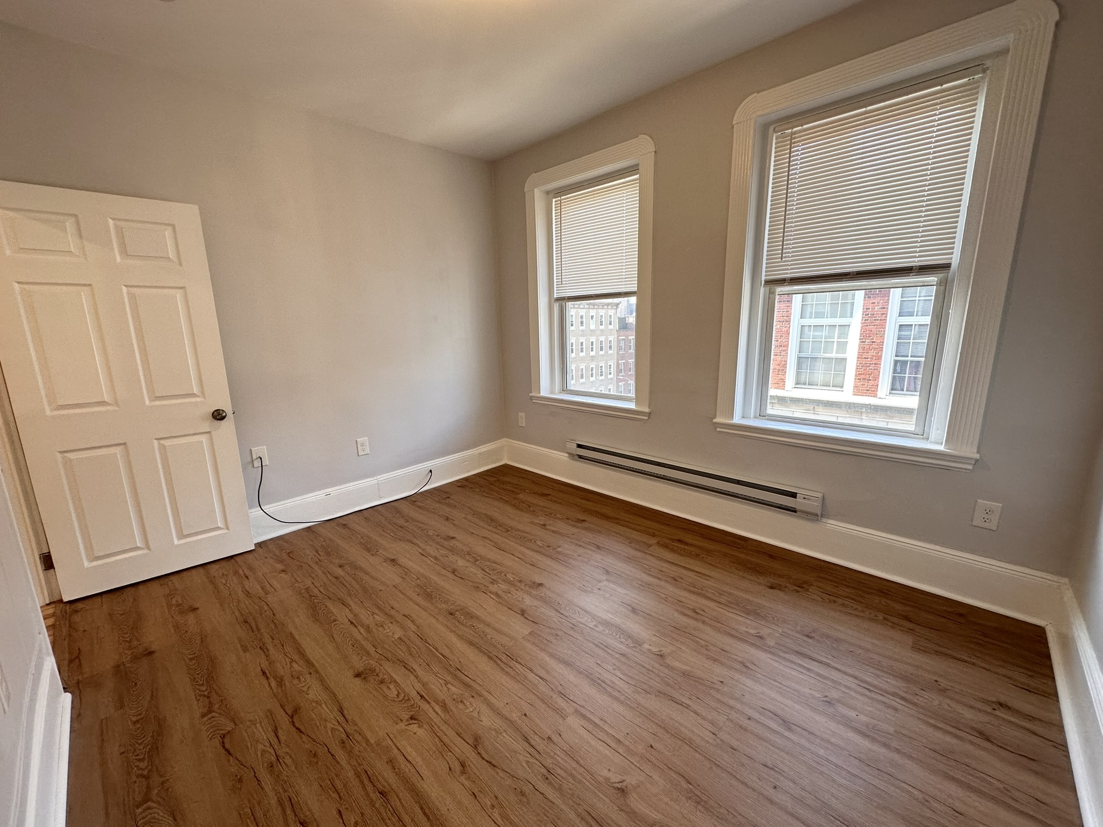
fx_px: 446
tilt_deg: -11.7
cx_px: 552
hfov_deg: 102.1
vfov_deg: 85.7
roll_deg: +0.8
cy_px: 414
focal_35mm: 14
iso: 100
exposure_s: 1/120
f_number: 2.2
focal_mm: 2.22
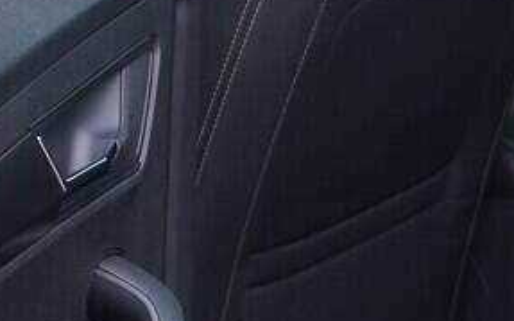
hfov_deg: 11.3
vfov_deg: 7.1
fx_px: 2576
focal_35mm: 184
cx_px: 475
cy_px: 145
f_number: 2.8
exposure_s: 1/40
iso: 160
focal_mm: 24
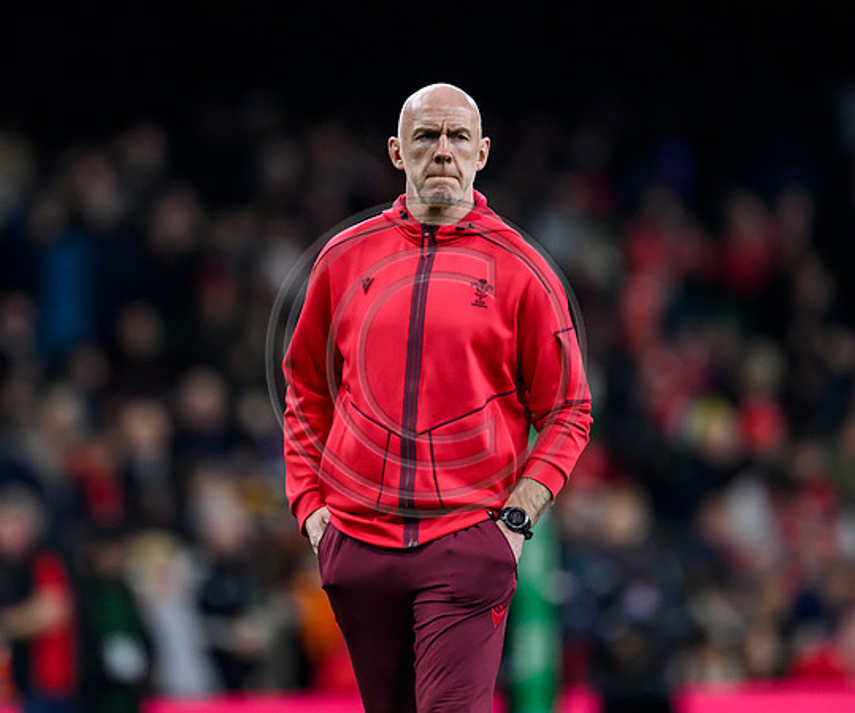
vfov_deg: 2.1
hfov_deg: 2.6
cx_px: 395
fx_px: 19055
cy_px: 312
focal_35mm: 740
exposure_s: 1/1600
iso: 5000
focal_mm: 560
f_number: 4
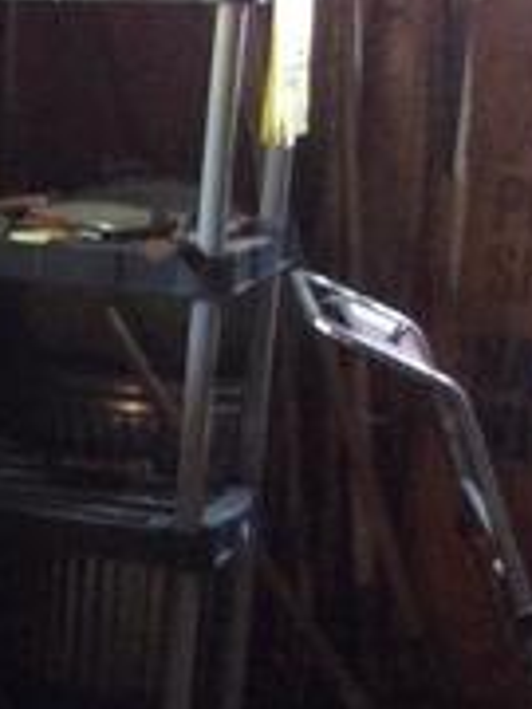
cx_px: -613
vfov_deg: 16.8
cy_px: 339
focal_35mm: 117
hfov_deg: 11.2
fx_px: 2398
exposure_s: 1/15
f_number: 2.4
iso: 320
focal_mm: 3.3
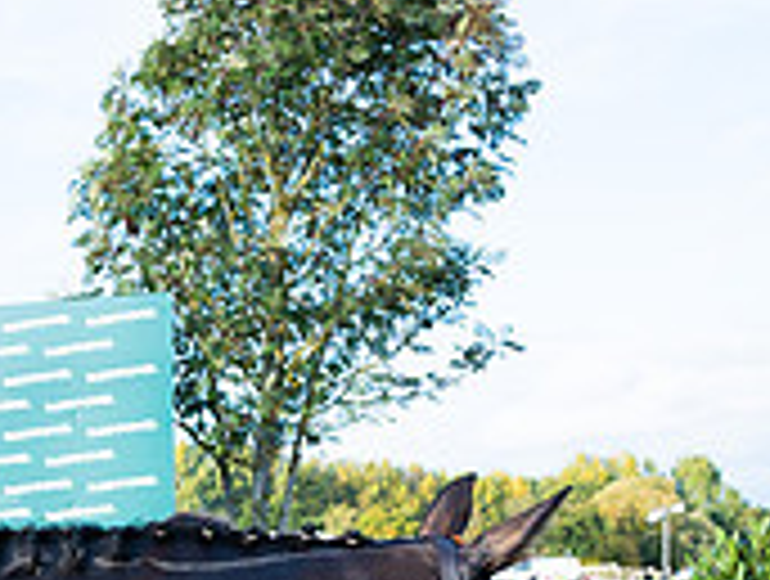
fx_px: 1739
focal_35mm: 78
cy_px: 724
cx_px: -257
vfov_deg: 17.9
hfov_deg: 22.2
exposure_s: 1/1250
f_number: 4.5
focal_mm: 24
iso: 500
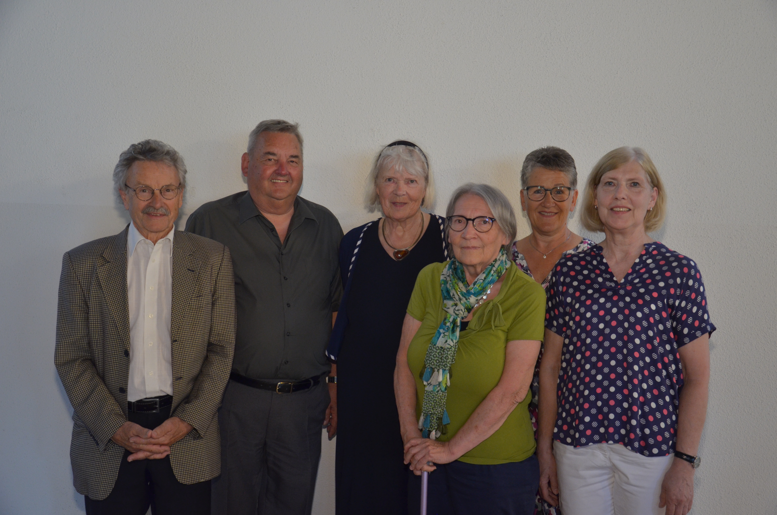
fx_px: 905
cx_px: 388
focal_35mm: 42
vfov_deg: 31.8
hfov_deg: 46.5
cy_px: 258
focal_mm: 28
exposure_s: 1/30
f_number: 4
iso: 800
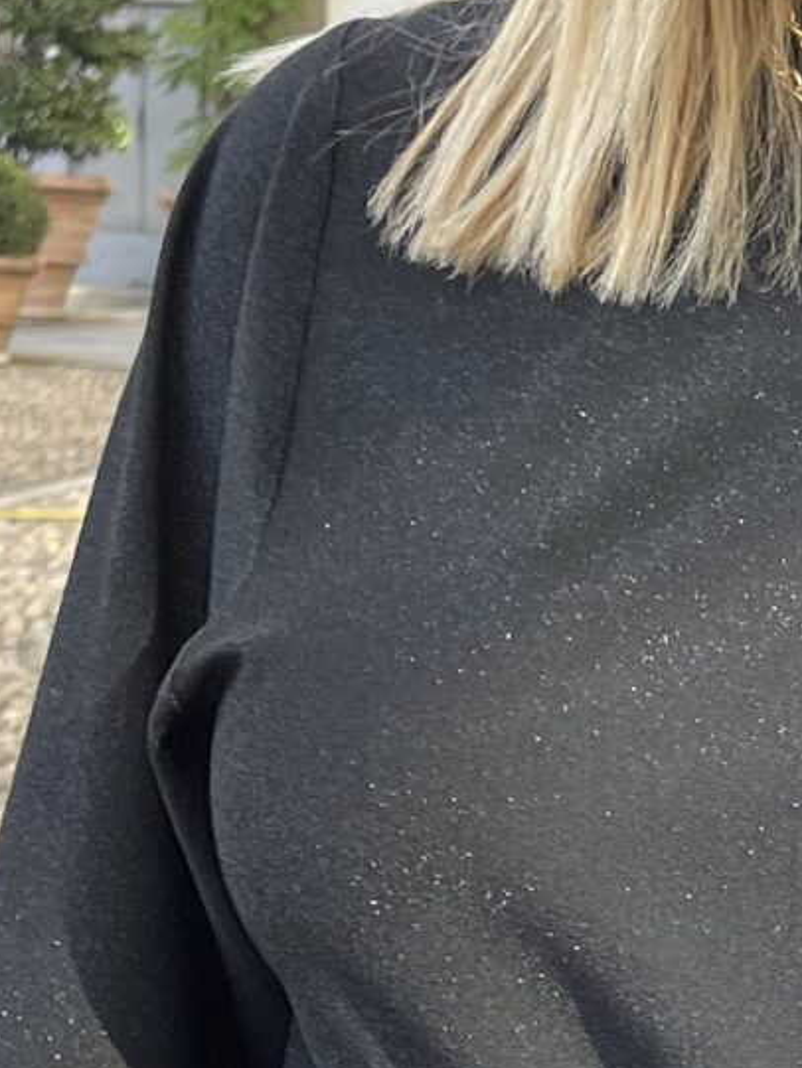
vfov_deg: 15.9
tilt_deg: -11.5
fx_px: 3798
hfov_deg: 11.8
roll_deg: -3.5
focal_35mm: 123
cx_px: 964
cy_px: 922
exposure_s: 1/168
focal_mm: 5.1
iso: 32
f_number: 1.6
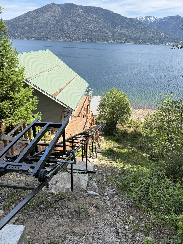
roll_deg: -2.6
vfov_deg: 71.6
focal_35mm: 24
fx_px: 169
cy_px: 122
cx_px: 92
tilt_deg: -25.1
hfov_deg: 56.8
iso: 100
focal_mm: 6.76
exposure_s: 1/1211
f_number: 1.78
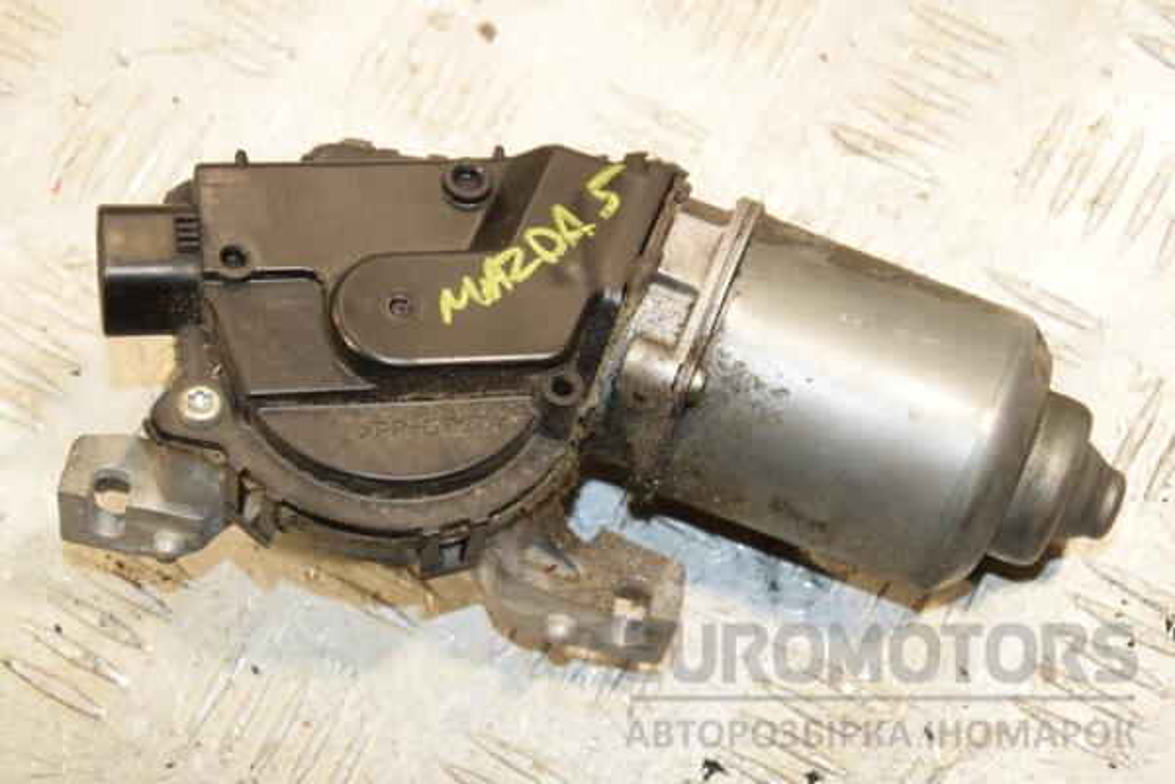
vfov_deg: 15.7
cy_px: 392
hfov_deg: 23.4
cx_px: 588
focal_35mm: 87
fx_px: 2839
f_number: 7.1
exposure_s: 1/200
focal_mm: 58
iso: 800
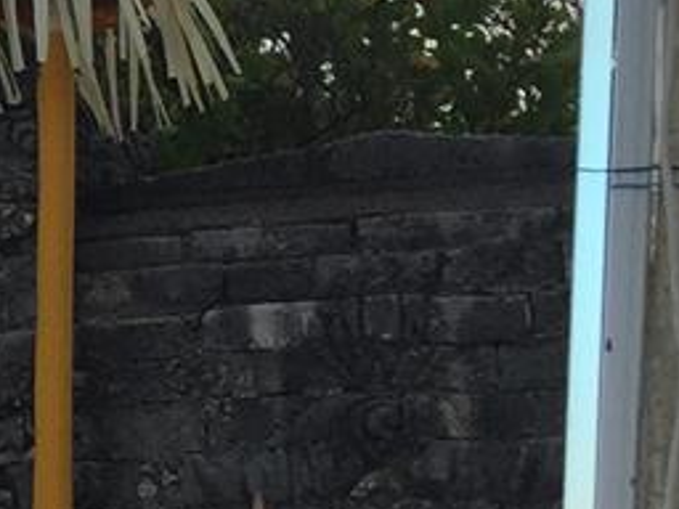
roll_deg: -2.1
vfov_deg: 8.2
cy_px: 207
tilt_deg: +7.9
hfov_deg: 9.7
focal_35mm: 181
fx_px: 3550
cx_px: -944
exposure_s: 1/1721
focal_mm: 4.15
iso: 32
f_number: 2.2
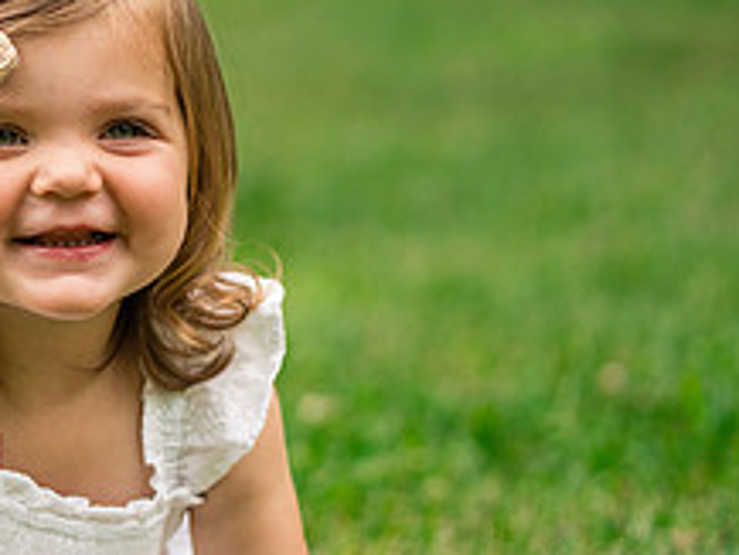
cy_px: 298
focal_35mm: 218
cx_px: -160
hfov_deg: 9.0
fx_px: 4657
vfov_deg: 6.8
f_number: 2.5
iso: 400
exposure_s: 1/2500
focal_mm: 85
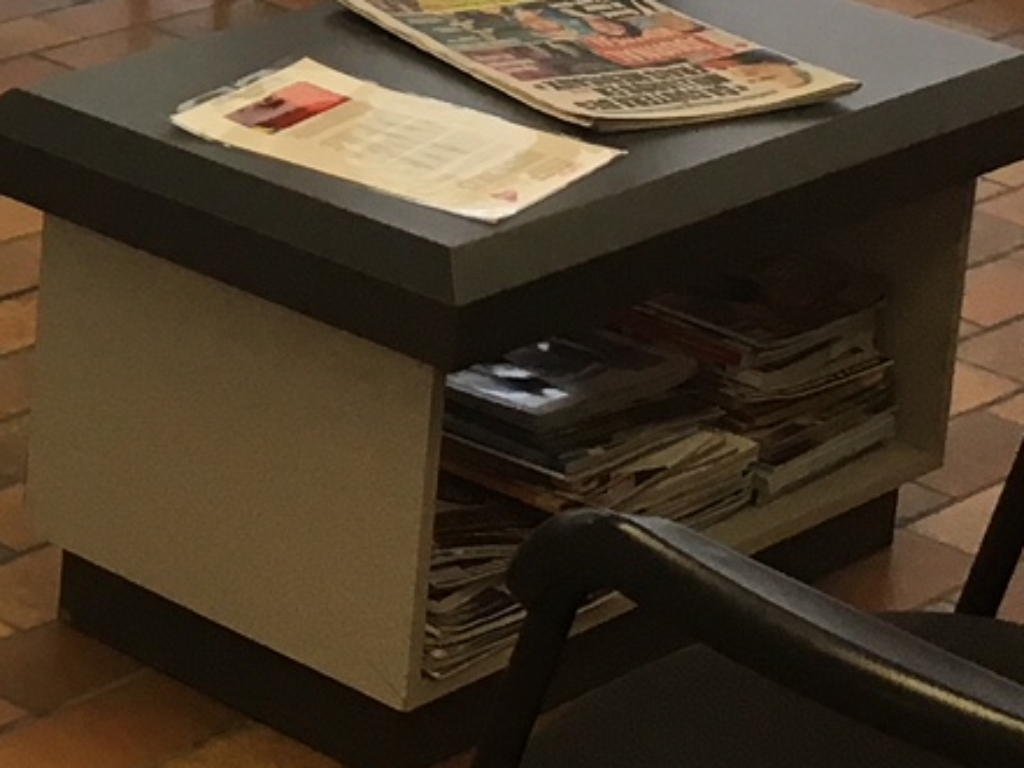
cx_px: -507
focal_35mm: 133
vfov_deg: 10.7
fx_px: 3934
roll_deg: -1.1
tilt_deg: -11.5
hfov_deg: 13.9
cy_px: -433
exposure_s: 1/30
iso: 25
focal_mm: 4.15
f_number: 2.2
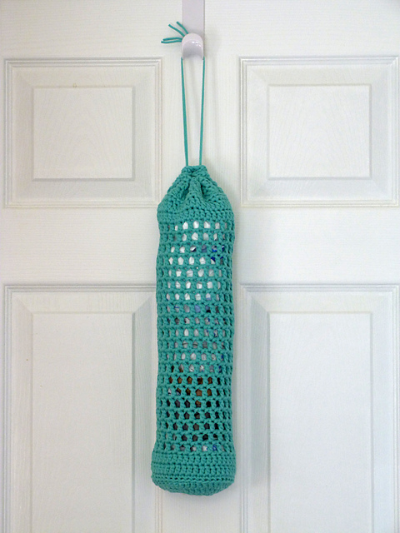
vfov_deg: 19.1
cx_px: 200
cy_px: 266
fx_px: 1587
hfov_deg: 14.4
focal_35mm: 103
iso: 200
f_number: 3.5
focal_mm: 18.6
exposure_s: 1/25
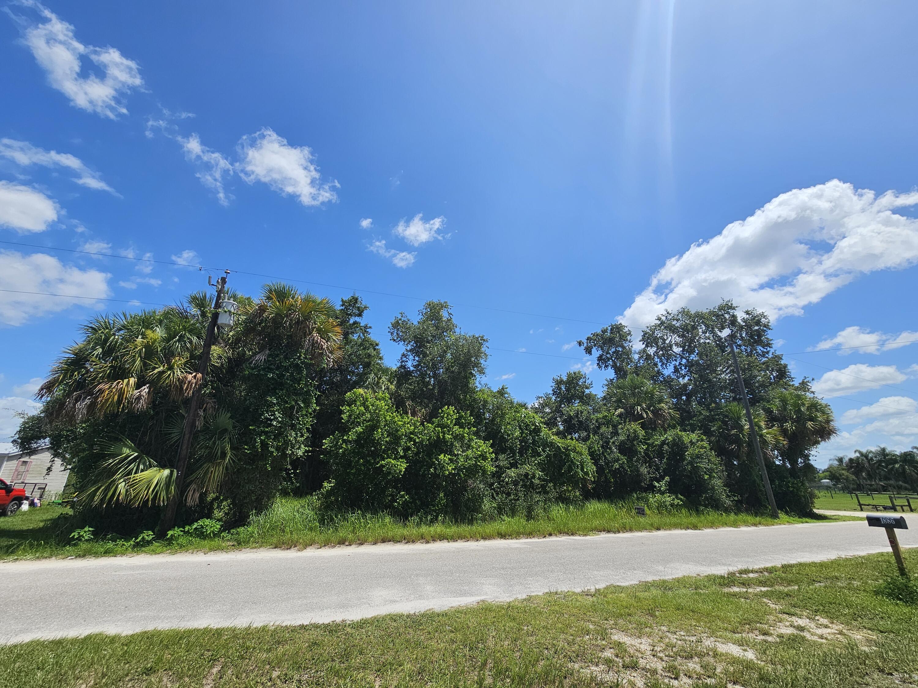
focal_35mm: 13
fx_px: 345
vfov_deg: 89.9
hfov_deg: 106.2
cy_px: 344
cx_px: 459
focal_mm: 2.2
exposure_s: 1/3737
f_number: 2.2
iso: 50
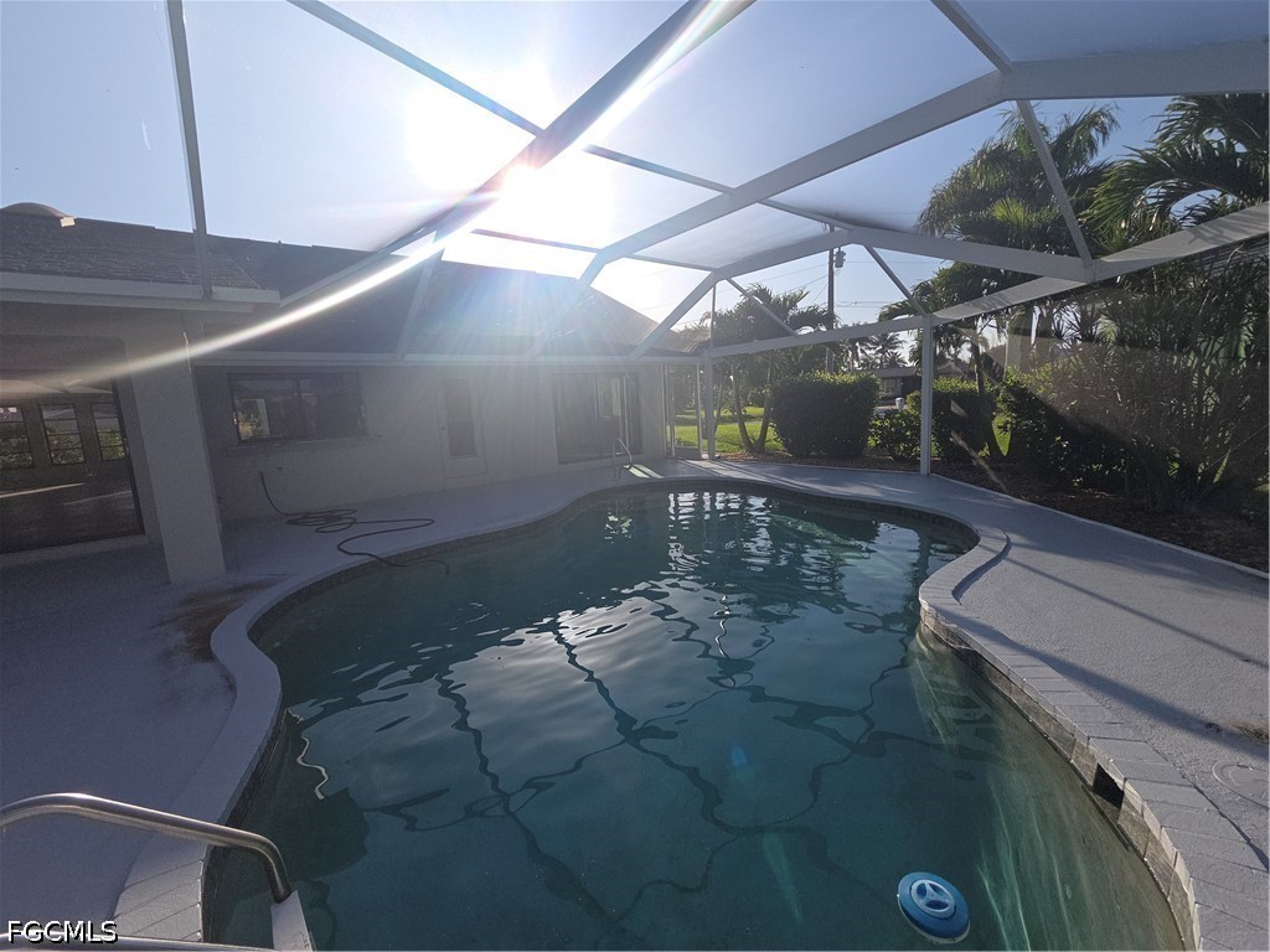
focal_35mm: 13
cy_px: 476
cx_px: 635
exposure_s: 1/1533
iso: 50
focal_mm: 2.2
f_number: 2.2
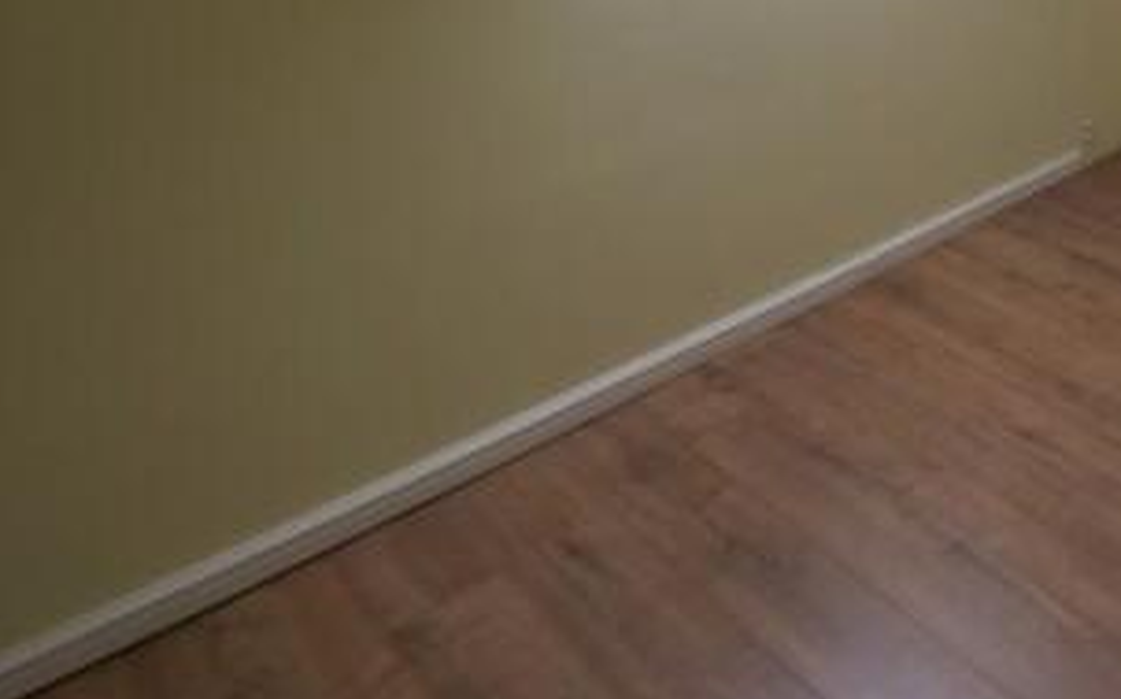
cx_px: 1086
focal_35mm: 33
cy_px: -57
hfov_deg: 49.1
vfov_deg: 33.6
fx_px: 1008
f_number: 4.5
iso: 100
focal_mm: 10
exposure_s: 1/40
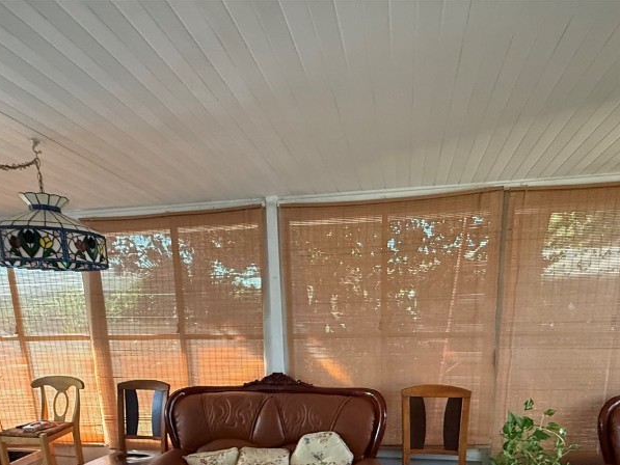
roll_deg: +1.6
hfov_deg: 71.6
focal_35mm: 24
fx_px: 430
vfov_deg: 51.7
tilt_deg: -10.0
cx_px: 321
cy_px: 398
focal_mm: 2.22
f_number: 2.2
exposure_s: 1/60
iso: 500
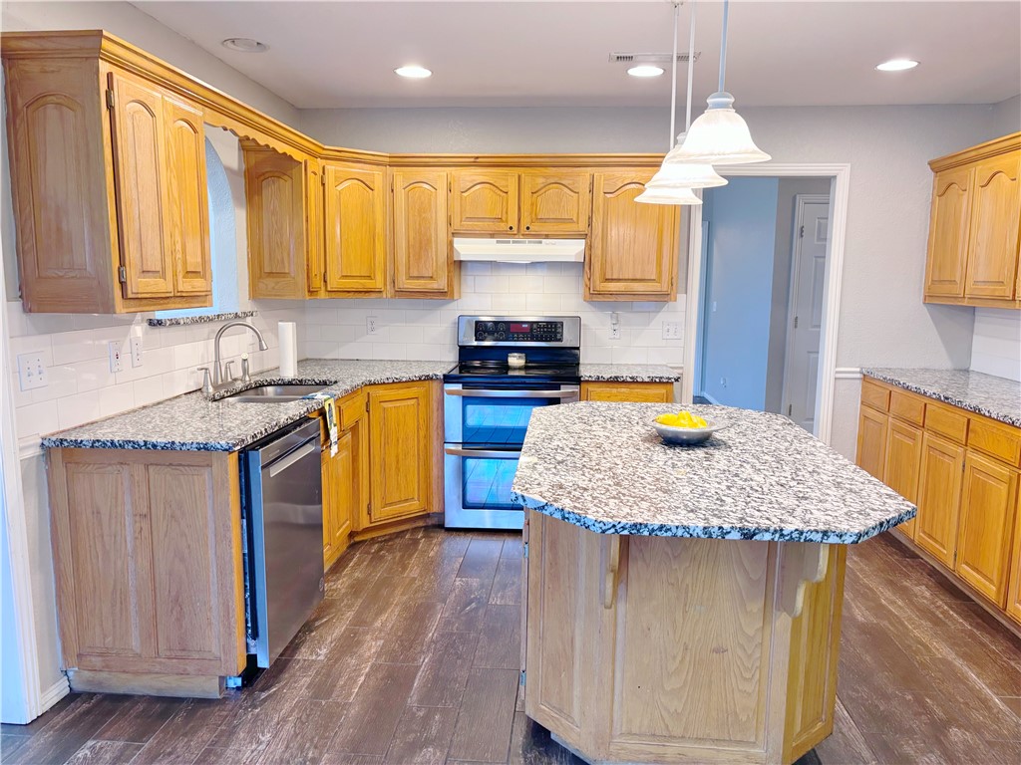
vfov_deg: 53.1
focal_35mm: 26
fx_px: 767
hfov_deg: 67.3
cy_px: 382
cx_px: 510
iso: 200
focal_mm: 5.96
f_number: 1.6
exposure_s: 1/60
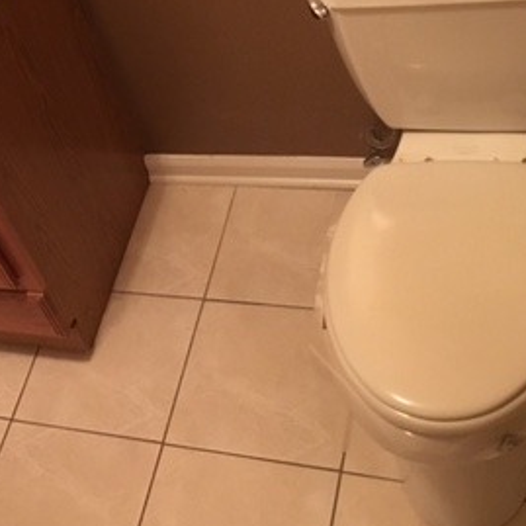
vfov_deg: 28.0
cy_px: 180
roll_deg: +27.0
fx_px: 1049
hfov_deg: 27.1
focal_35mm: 61
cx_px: 49
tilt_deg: -43.7
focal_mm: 4.15
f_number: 2.2
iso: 320
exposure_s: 1/15
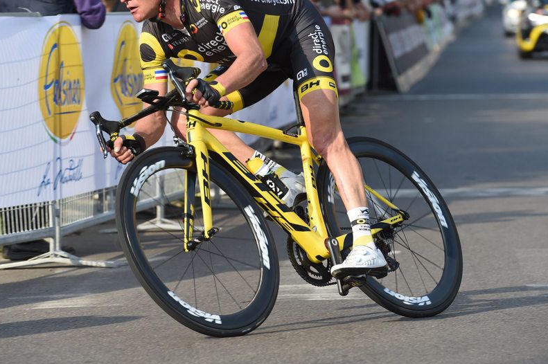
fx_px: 3939
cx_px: 267
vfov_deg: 5.3
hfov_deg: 8.0
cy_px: 136
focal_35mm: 259
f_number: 7.1
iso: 800
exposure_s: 1/1000
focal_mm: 200
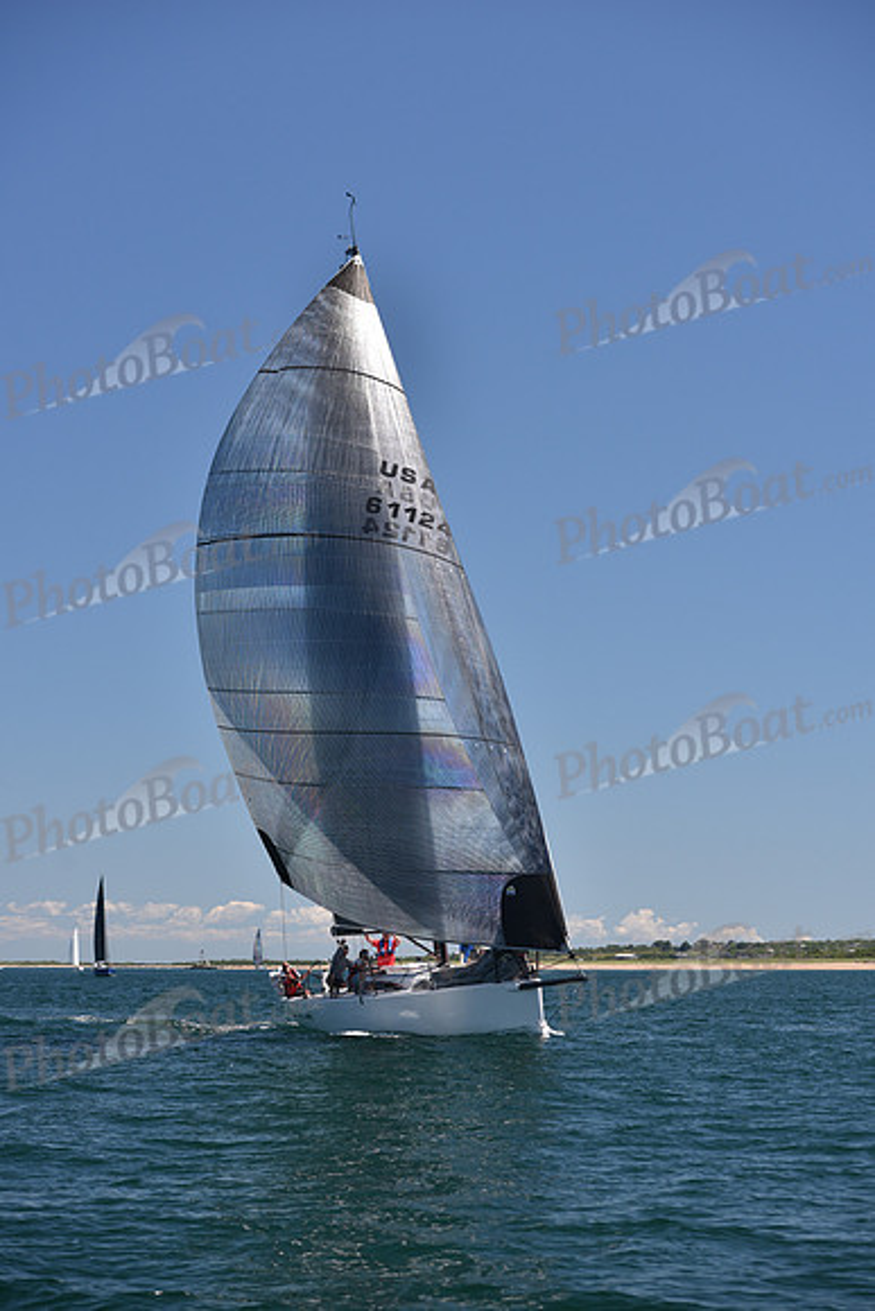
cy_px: 656
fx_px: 2550
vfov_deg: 28.8
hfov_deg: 19.5
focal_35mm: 70
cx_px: 438
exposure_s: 1/800
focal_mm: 70
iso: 250
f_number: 5
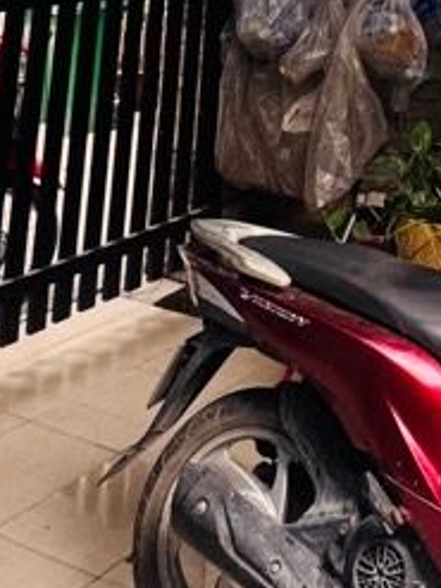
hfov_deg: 22.4
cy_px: -326
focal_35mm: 58
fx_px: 986
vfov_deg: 24.5
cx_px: 584
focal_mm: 2.22
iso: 160
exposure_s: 1/99
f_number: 2.2
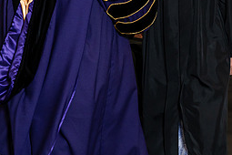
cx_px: 115
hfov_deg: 12.9
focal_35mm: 159
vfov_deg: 8.6
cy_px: -12
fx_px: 1025
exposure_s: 1/200
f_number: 5
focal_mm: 70
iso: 1250
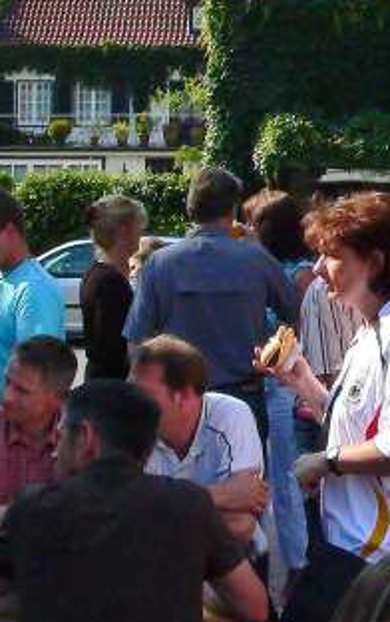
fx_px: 1325
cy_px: 238
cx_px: 249
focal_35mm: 78
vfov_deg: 26.4
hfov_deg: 16.7
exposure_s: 1/1600
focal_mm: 6
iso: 400
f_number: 5.6
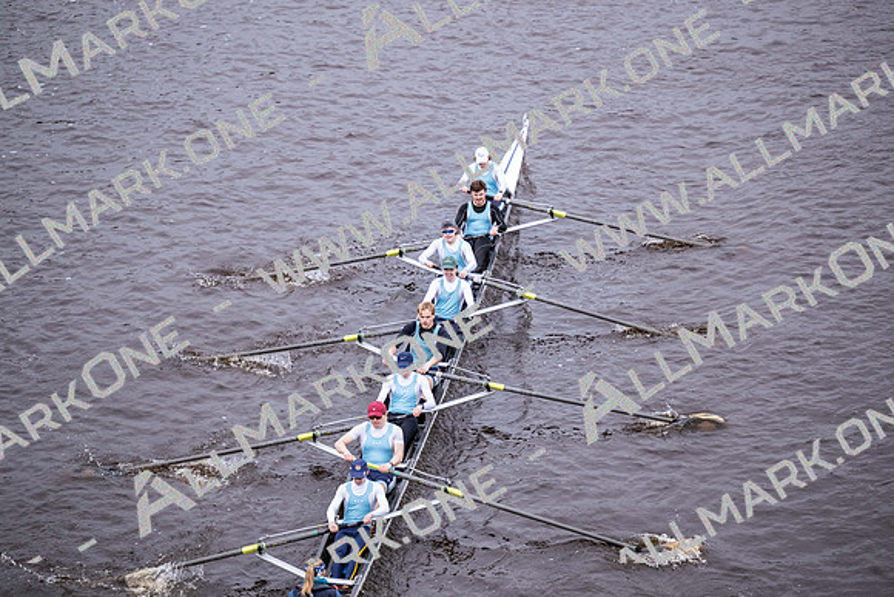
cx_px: 447
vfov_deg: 10.6
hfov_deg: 15.8
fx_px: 3229
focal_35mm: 130
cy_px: 298
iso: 2500
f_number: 2.8
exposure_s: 1/2000
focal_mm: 130
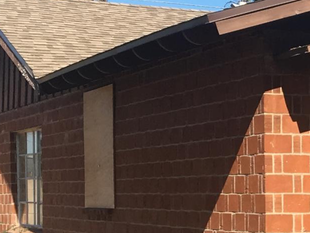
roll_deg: -1.0
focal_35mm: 140
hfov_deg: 13.5
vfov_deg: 10.6
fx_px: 1254
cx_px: 422
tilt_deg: -1.9
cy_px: 199
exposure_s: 1/1637
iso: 25
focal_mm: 4.15
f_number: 2.2
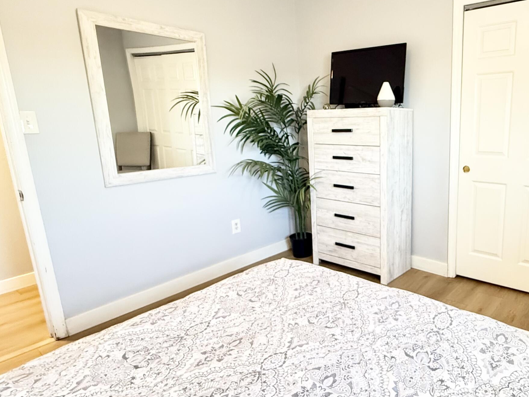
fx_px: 367
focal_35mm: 24
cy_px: 196
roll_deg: +0.7
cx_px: 380
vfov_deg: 56.8
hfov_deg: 68.1
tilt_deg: -11.9
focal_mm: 2.22
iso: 800
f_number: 2.2
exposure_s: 1/60
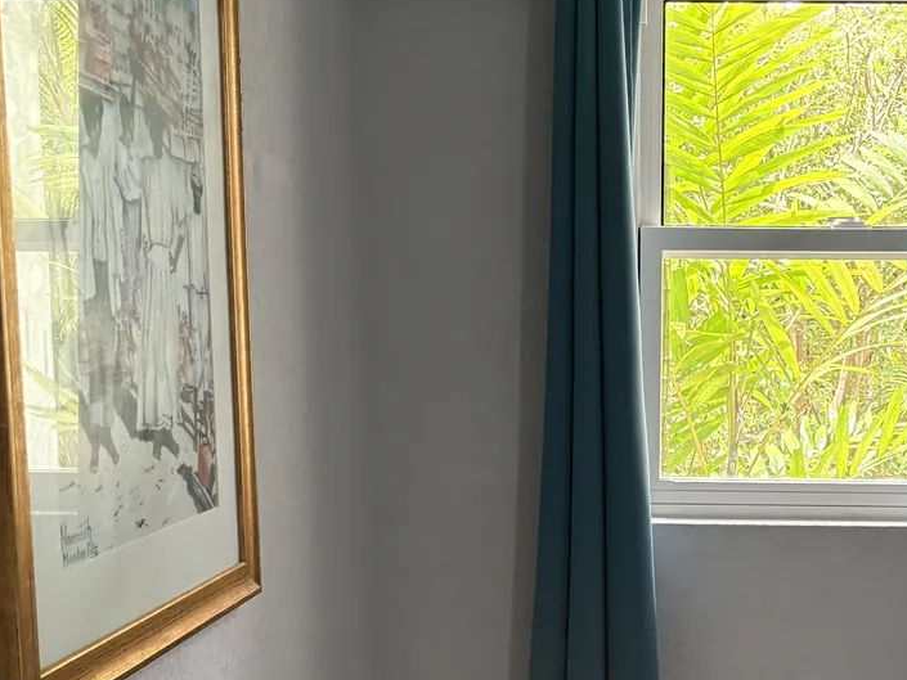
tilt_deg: -9.0
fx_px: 1546
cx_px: 646
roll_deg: -1.0
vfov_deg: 24.4
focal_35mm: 59
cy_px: 546
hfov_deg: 32.3
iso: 250
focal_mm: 5.96
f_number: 1.6
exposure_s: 1/100
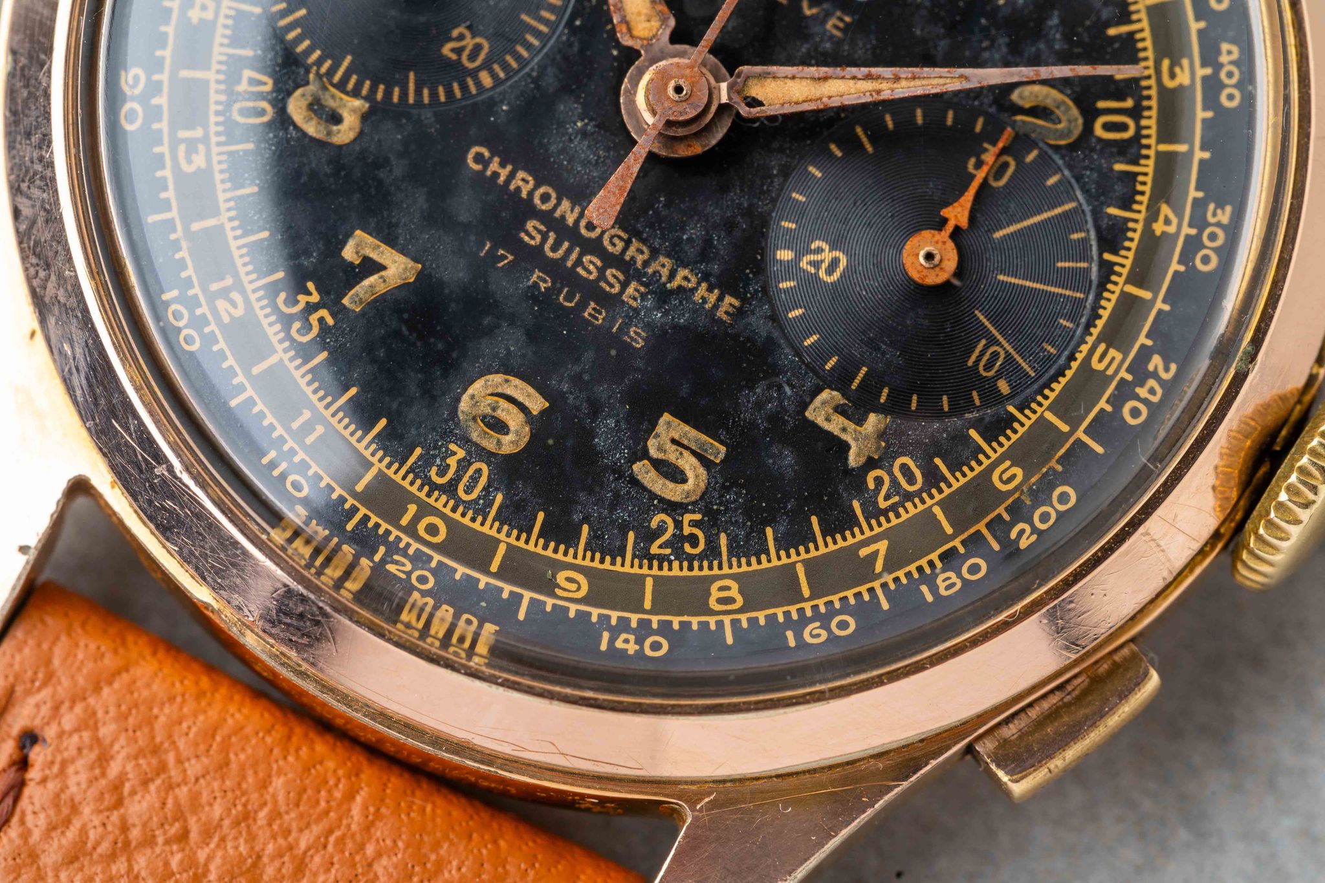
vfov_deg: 13.7
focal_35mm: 100
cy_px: 442
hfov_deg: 20.4
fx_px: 3680
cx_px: 662
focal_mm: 100
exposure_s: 1/160
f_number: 13
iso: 100
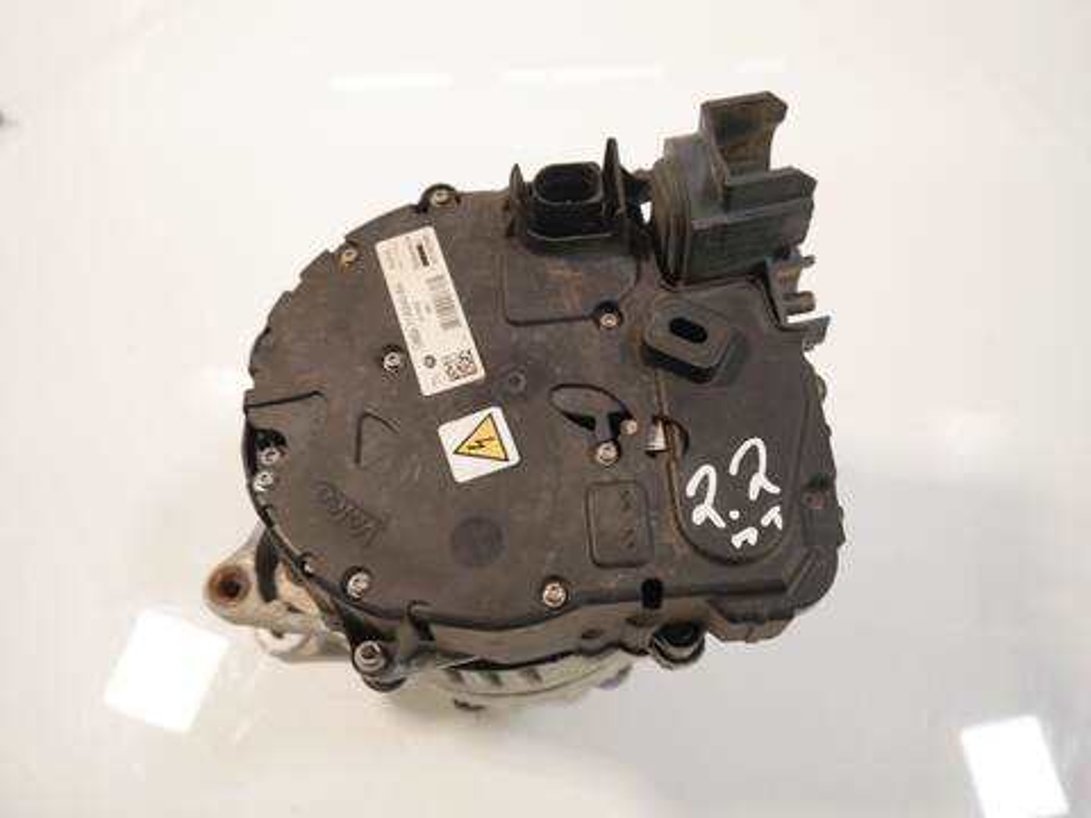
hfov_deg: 60.0
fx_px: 946
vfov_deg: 46.8
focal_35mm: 30
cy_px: 409
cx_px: 546
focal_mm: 15
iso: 500
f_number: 3.6
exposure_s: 1/60
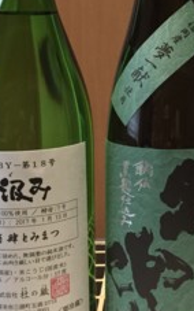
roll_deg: +0.9
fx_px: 516
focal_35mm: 61
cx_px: 167
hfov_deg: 20.9
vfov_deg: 33.2
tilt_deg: -7.7
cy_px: 104
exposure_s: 1/20
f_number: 2.2
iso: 200
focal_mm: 4.15
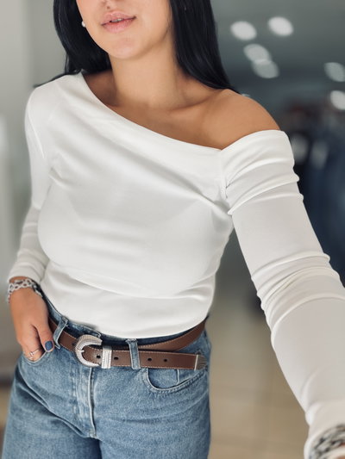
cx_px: 172
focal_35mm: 30
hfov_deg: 46.8
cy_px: 230
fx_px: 399
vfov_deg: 60.0
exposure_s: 1/121
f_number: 1.9
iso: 64
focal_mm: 2.71
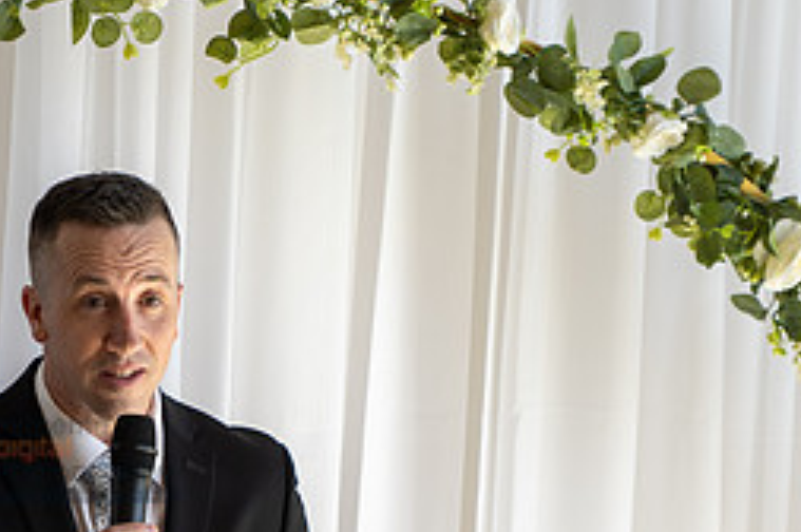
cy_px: 454
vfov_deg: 3.6
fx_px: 8422
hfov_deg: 5.4
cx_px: 47
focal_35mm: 379
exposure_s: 1/160
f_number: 3.2
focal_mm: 165
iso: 100
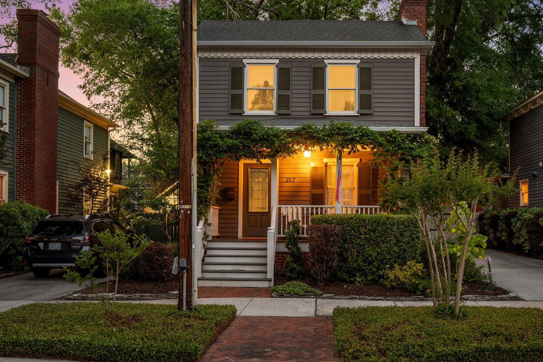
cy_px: 170
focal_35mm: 37
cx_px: 300
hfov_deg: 51.8
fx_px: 558
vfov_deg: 35.9
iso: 400
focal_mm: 29
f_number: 4
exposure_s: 1/3
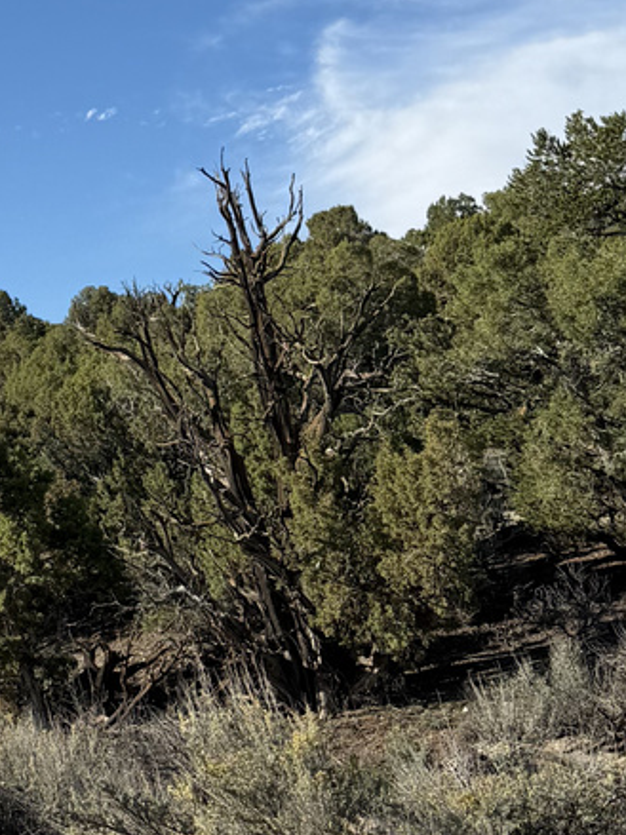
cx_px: -314
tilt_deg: +17.3
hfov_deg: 16.1
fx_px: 2026
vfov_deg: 22.5
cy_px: 19
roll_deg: +4.2
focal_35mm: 84
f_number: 1.78
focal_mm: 6.76
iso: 80
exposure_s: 1/4167
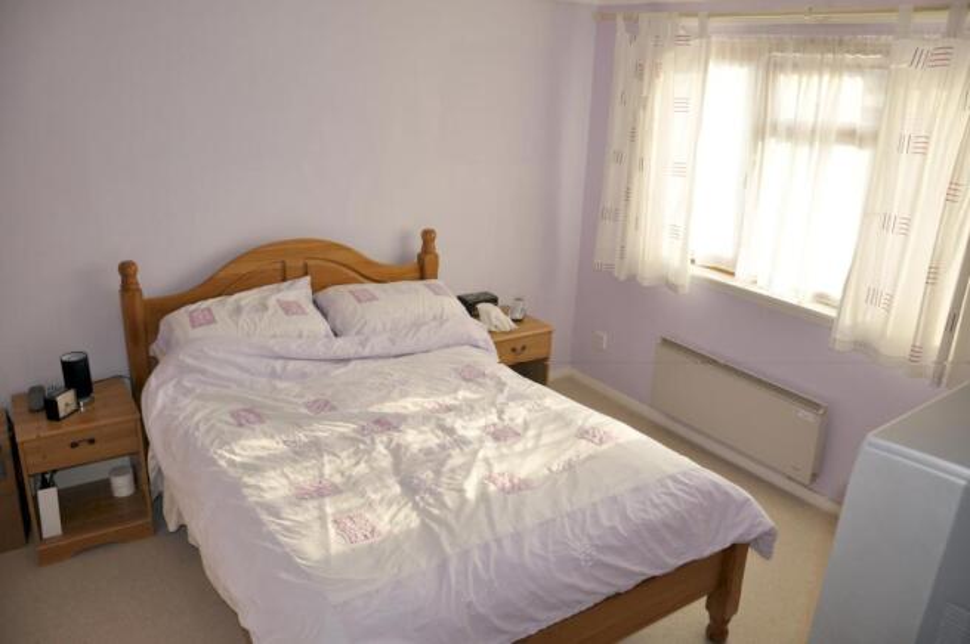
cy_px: 322
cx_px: 485
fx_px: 727
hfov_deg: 67.4
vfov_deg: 47.8
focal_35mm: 27
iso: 200
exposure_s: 1/100
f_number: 3.5
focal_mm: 18
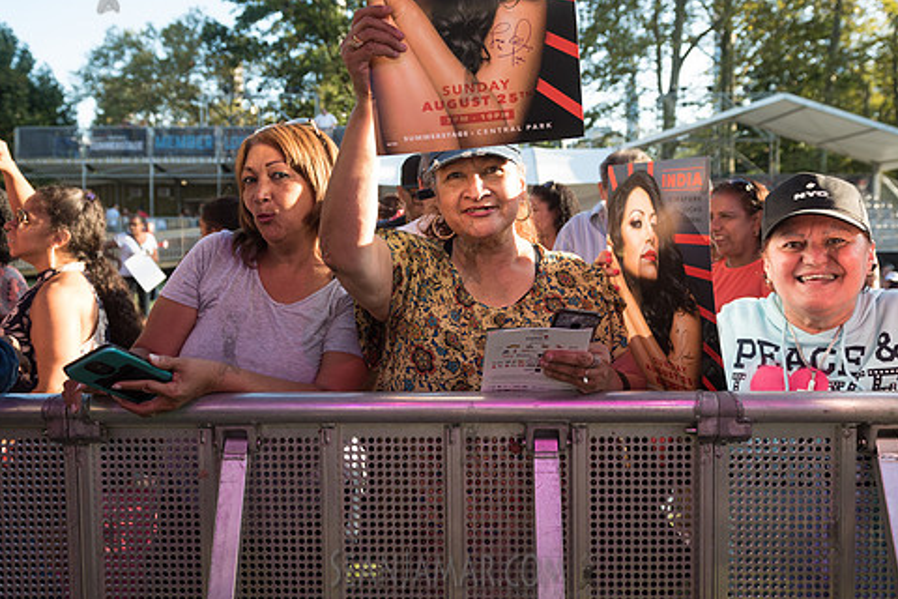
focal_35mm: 29
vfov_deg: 44.8
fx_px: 723
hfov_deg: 63.6
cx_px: 470
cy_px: 252
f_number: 4
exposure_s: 1/320
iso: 200
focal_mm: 24
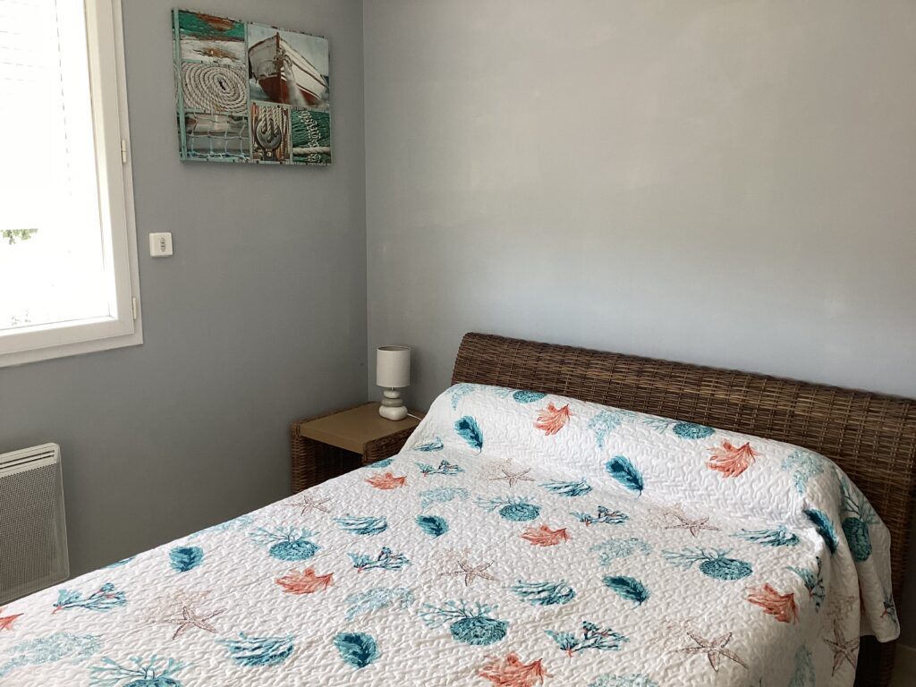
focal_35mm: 31
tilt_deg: -8.8
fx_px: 820
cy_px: 344
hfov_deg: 58.4
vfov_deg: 45.4
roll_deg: +0.0
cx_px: 458
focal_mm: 3.3
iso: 50
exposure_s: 1/60
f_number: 2.4
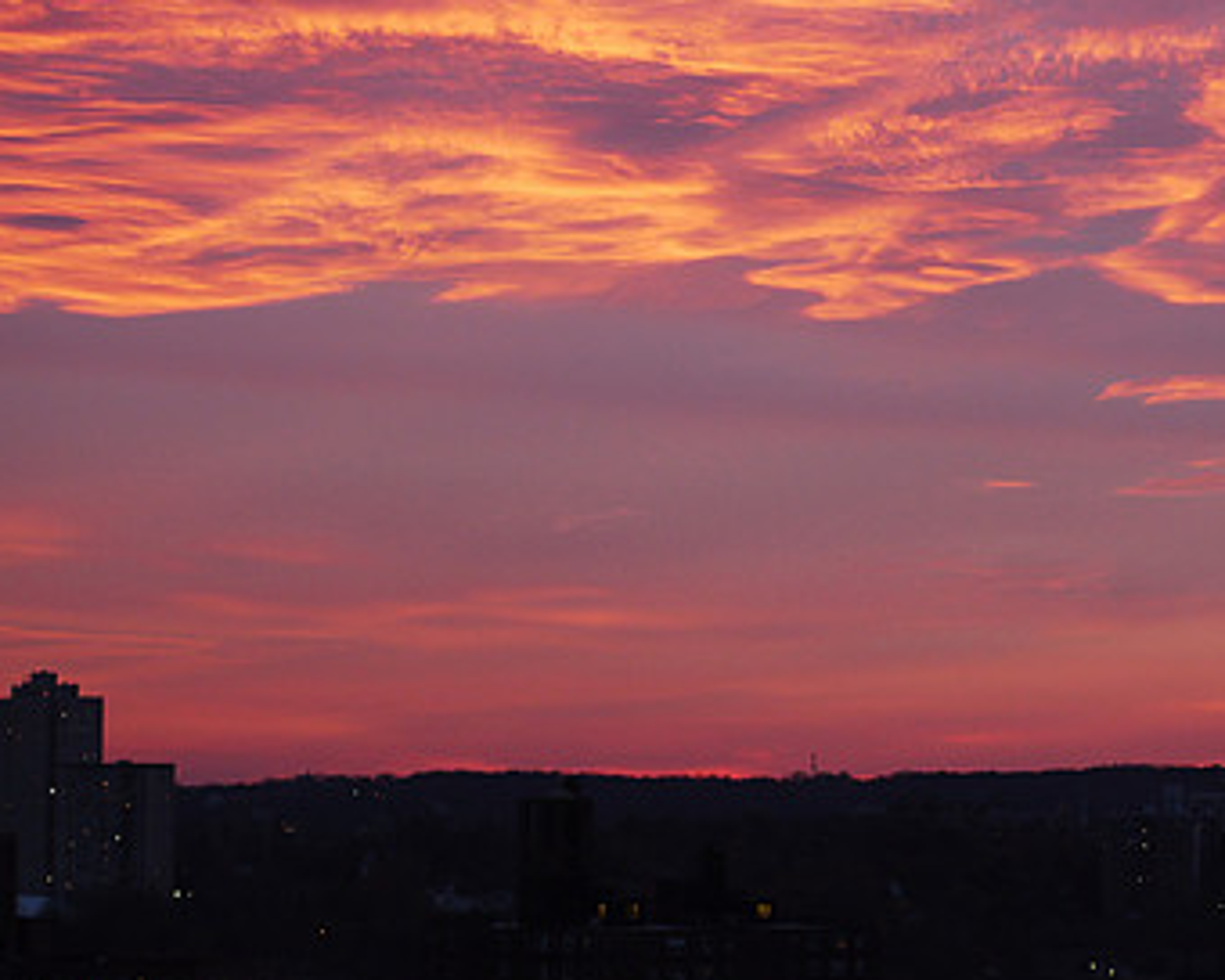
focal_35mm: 150
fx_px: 5438
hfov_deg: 12.8
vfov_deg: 10.3
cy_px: 348
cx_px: 980
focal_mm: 45
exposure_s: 1/160
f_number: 1.8
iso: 250
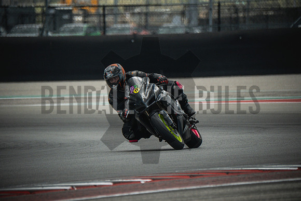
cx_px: 150
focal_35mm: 600
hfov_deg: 3.4
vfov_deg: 2.3
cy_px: 100
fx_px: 5018
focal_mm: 400
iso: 1600
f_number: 5.6
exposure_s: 1/2000
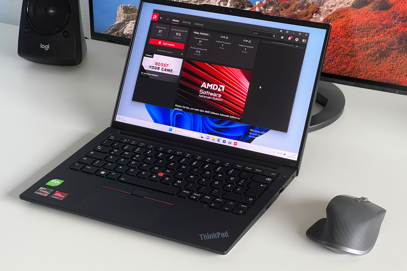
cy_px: 127
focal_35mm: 81
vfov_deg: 16.9
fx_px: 916
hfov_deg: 25.1
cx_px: 204
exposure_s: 1/60
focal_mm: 9
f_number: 2.8
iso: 250
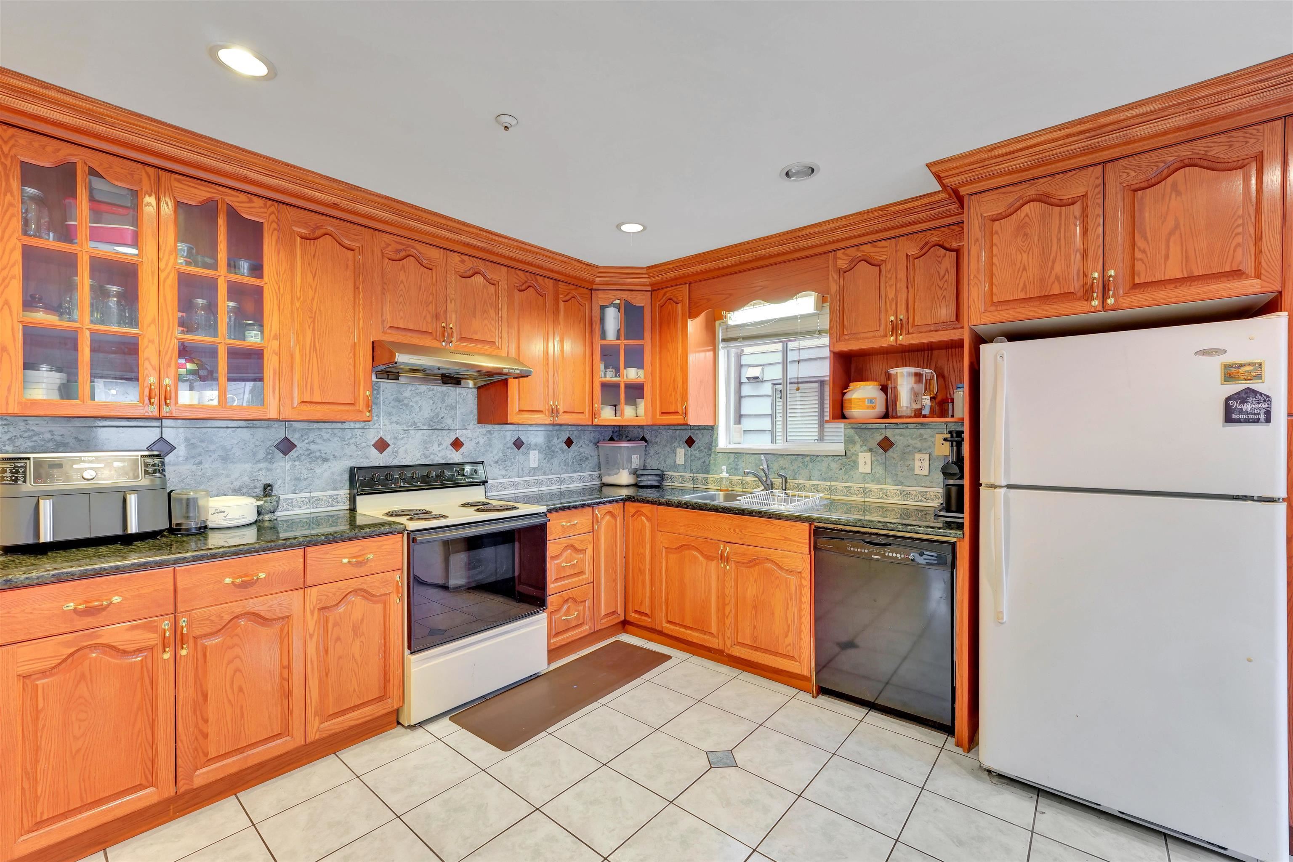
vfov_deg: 77.3
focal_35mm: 15
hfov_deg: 100.4
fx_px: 539
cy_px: 431
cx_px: 646
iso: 400
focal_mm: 15
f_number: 8
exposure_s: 1/2.5
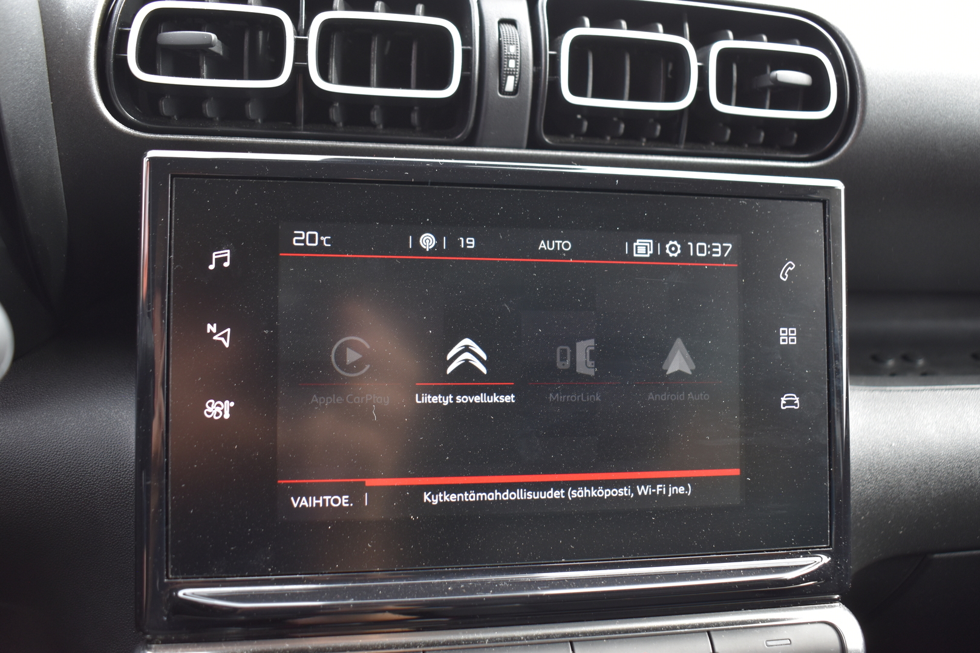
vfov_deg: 38.4
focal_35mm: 34
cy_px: 326
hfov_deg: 55.1
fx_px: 939
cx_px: 490
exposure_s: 1/90
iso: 400
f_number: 4.8
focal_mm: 23
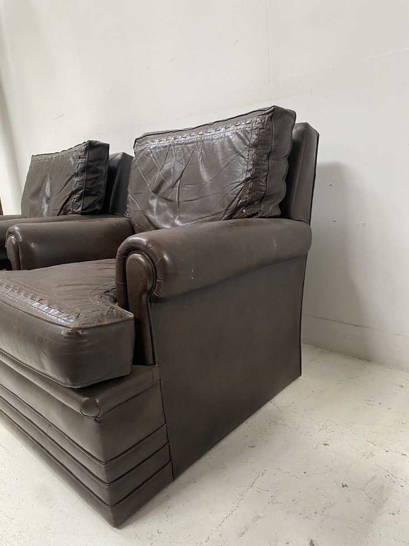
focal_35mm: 26
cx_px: 204
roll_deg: +4.6
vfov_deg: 67.3
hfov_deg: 53.1
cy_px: 273
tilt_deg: -12.2
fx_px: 410
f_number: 1.8
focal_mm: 4.25
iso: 400
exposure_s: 1/60
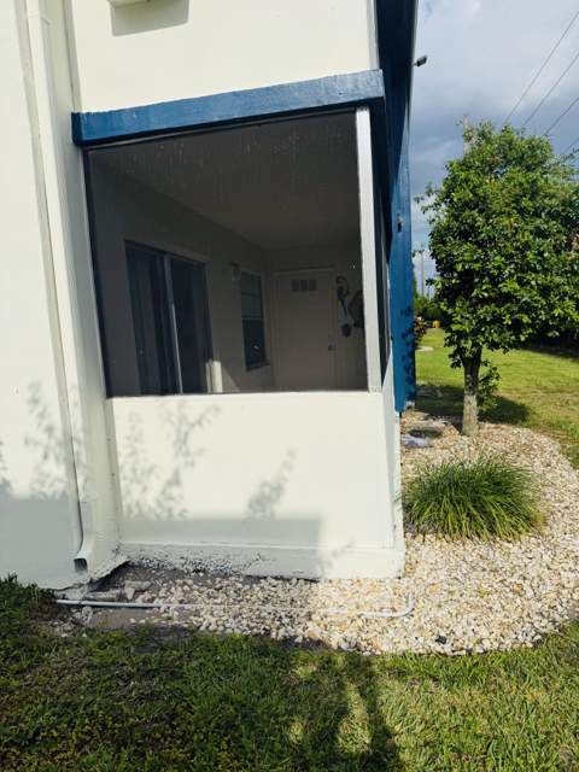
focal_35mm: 24
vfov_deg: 71.6
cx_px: 290
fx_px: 535
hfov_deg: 56.8
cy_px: 386
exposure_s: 1/9091
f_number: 1.78
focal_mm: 6.76
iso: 80
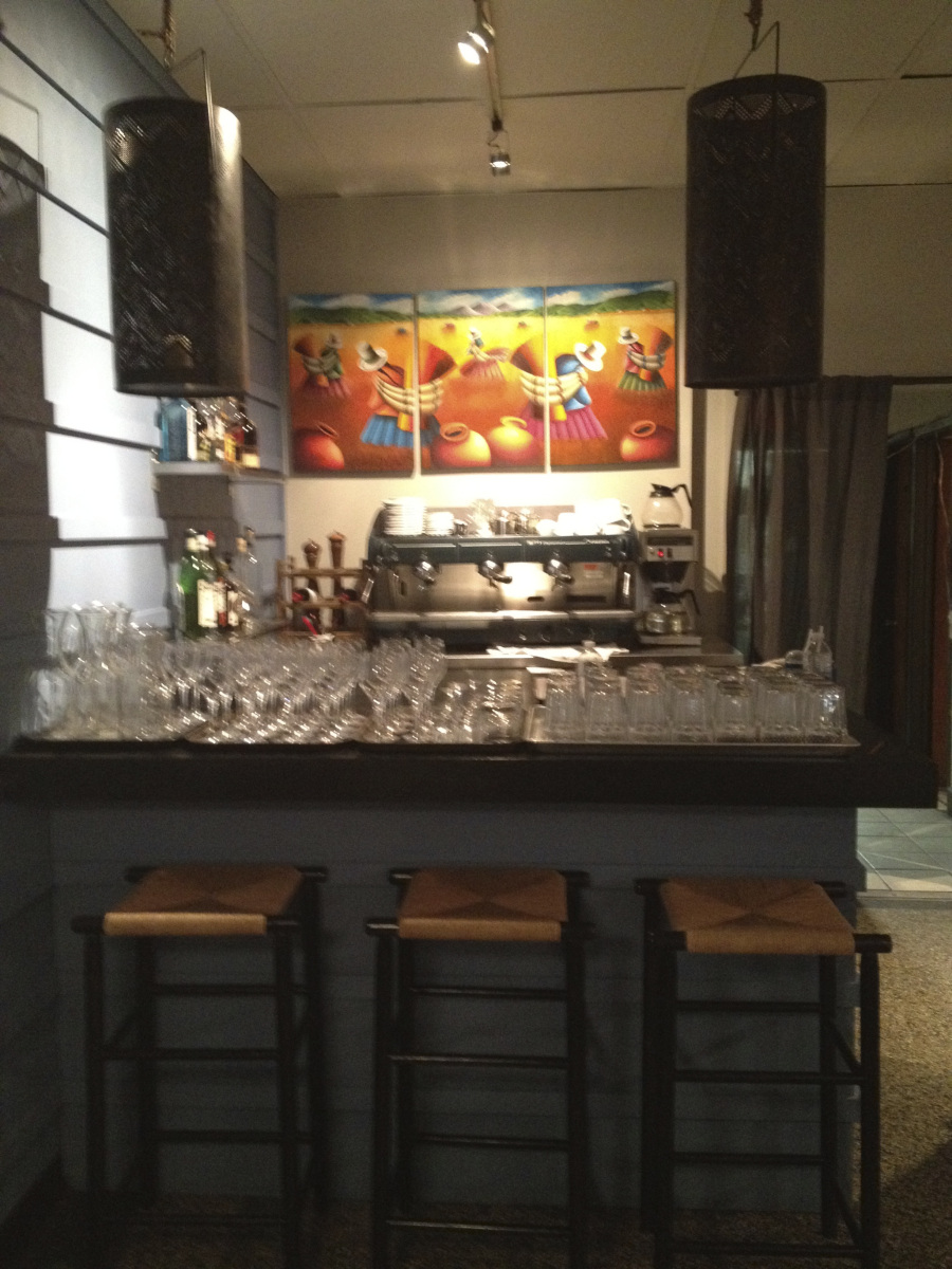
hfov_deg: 40.7
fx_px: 1283
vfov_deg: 52.6
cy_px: 634
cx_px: 476
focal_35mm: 35
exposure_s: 1/15
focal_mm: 4.28
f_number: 2.4
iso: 500
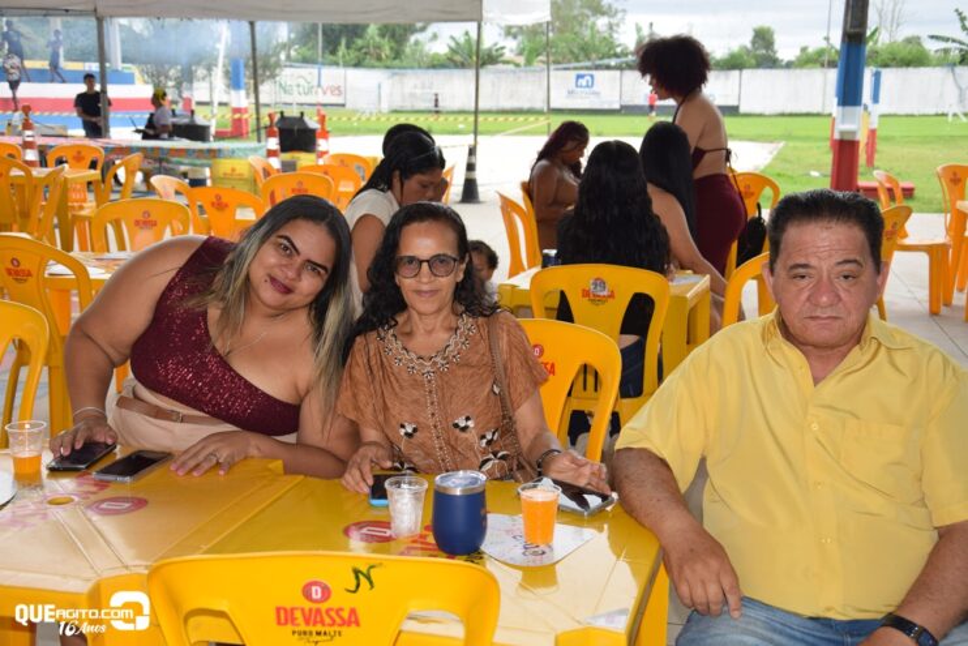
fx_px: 1291
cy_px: 323
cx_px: 484
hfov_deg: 41.1
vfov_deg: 28.1
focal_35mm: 48
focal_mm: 32
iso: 125
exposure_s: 1/125
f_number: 5.6
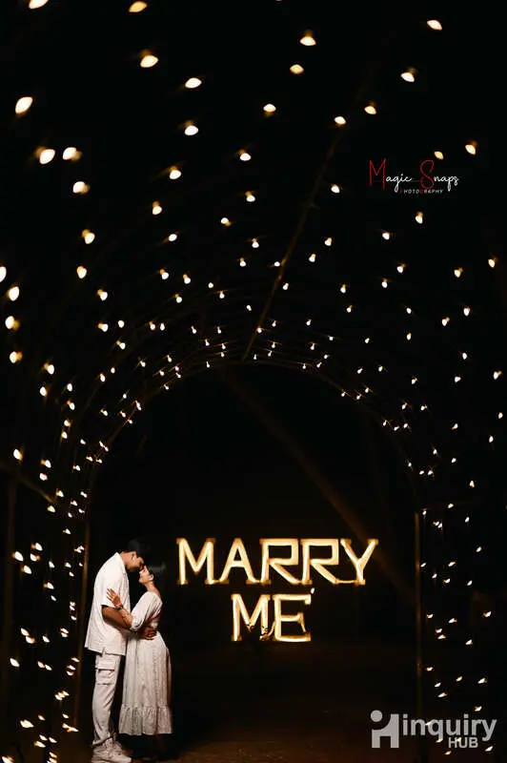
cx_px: 254
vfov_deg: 39.6
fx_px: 1058
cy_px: 382
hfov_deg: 26.9
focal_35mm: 50
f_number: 1.4
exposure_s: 1/160
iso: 125
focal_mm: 50
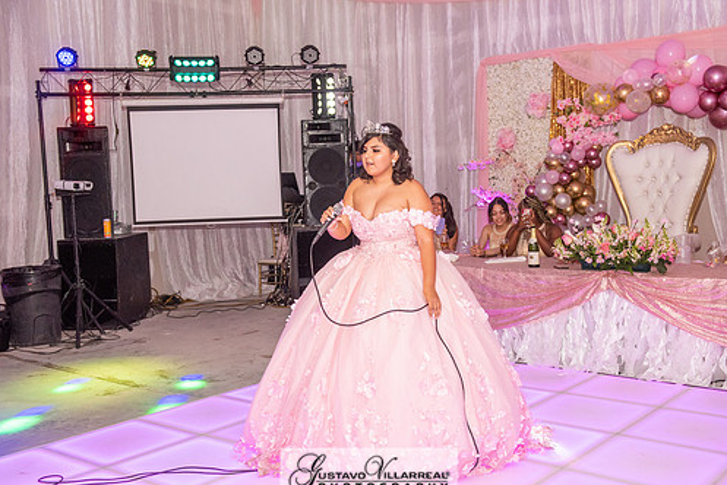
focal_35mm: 42
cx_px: 369
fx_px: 849
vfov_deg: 31.9
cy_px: 246
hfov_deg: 46.4
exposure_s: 1/160
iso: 1250
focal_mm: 36
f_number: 4
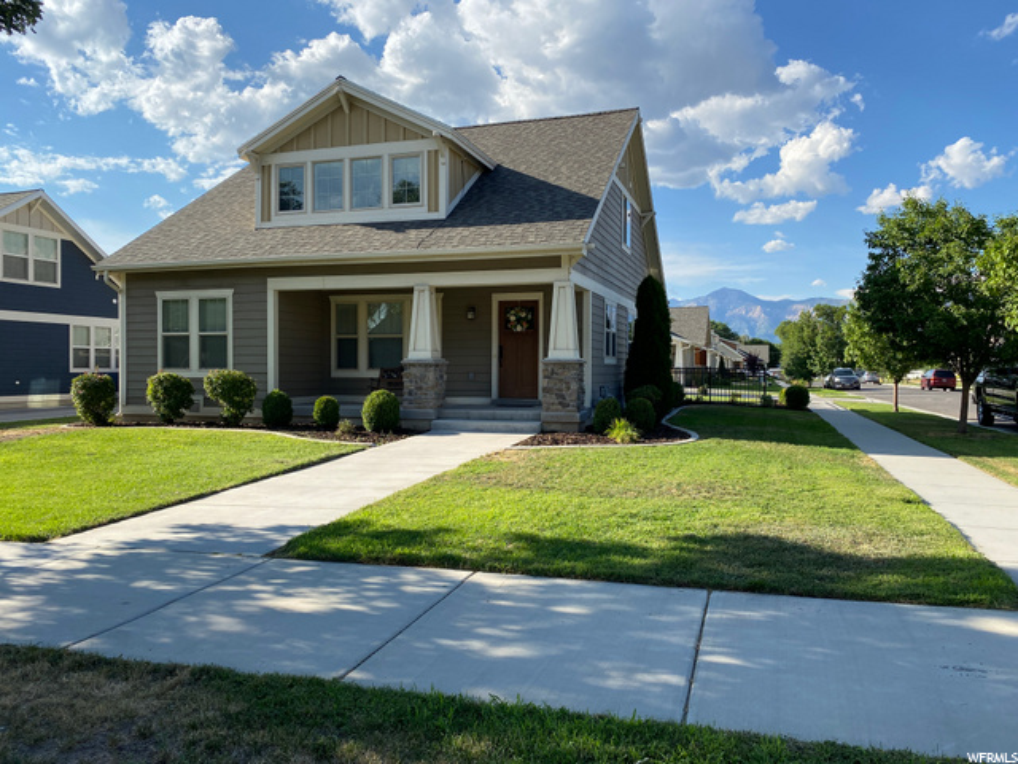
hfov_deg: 67.3
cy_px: 382
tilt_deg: -1.1
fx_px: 765
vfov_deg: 53.1
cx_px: 509
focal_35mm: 26
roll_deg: -0.8
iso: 32
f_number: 1.8
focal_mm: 4.25
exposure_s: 1/1808
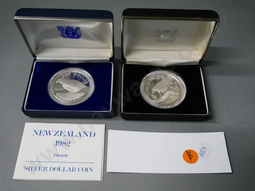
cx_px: 128
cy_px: 96
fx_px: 295
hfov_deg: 46.8
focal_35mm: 40
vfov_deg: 36.0
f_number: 5
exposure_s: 1/250
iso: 3200
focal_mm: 20
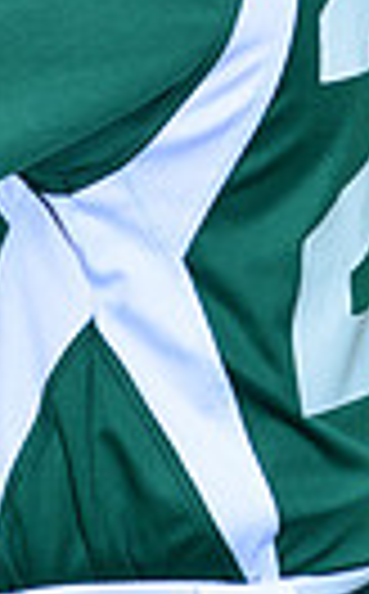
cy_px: -306
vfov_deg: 4.0
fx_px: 8404
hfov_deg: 2.5
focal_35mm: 520
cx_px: 34
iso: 200
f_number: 10
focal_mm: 116
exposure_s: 1/200
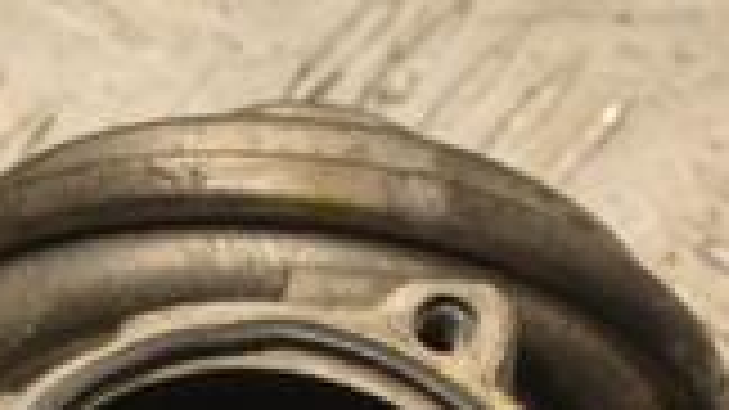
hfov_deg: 6.7
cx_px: 297
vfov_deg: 3.8
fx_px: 6202
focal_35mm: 321
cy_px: 649
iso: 3200
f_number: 9
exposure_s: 1/320
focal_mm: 55
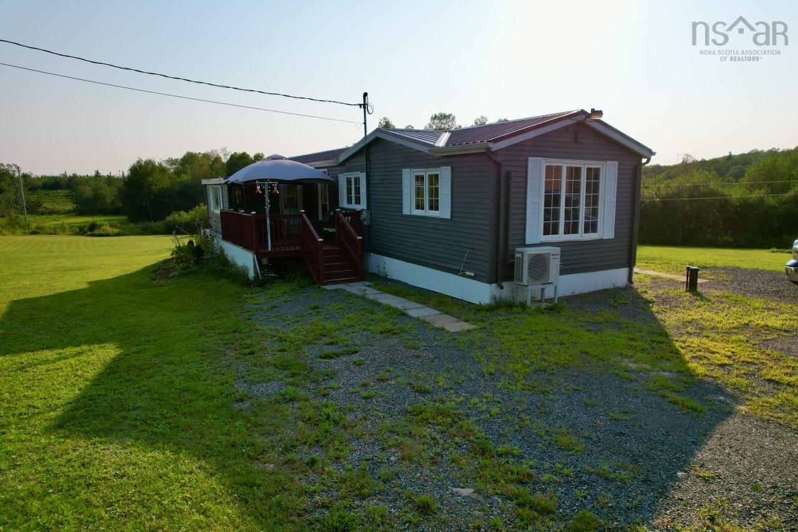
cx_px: 399
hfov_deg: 78.6
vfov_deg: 57.3
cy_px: 266
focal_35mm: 22
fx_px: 488
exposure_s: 1/3200
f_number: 2.8
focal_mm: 8.38
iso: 100
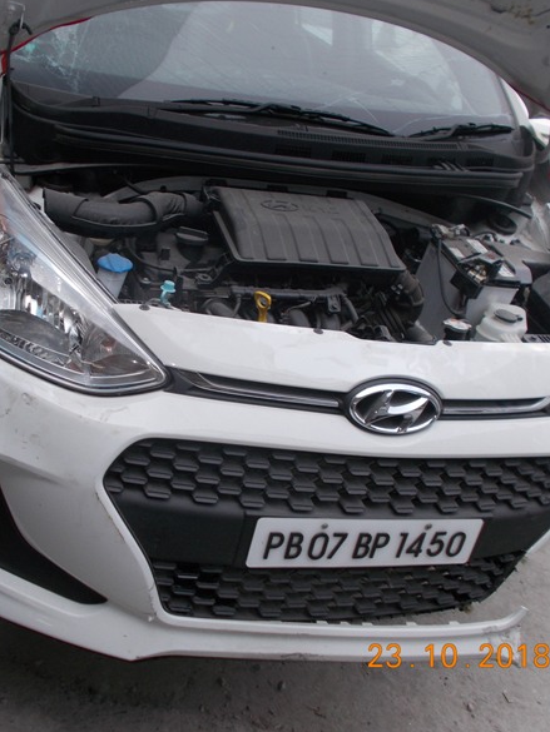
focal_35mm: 41
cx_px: 210
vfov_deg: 45.8
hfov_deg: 35.0
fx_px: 868
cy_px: 369
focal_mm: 5.3
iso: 80
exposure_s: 1/125
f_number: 3.4
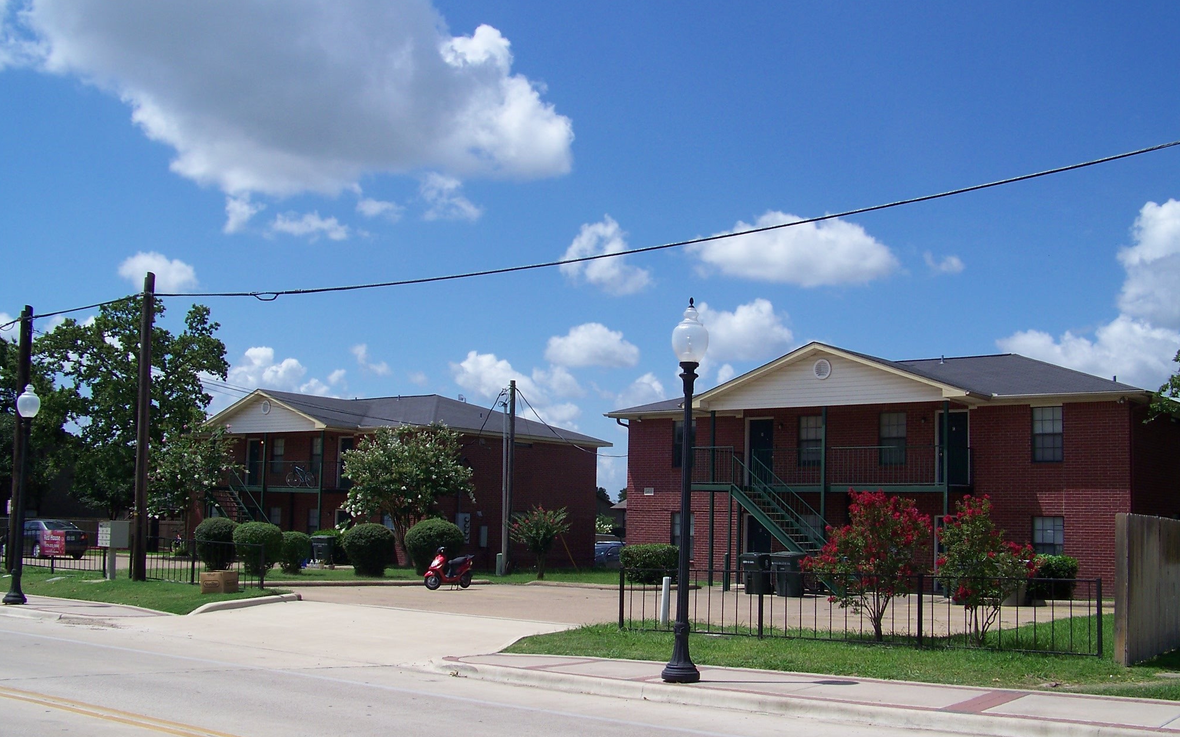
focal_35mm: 39
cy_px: 371
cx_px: 587
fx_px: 1254
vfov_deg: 32.8
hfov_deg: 50.4
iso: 64
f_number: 4
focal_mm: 5.85
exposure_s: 1/800
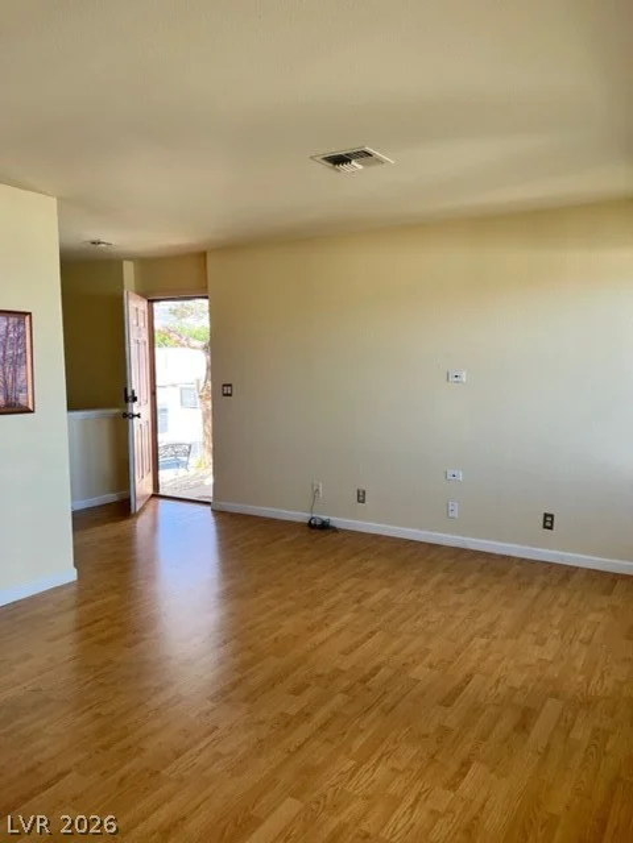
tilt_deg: -4.0
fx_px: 634
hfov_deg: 53.1
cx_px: 316
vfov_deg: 67.3
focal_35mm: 26
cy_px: 422
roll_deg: +0.0
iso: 50
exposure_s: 1/171
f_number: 1.5
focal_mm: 5.7
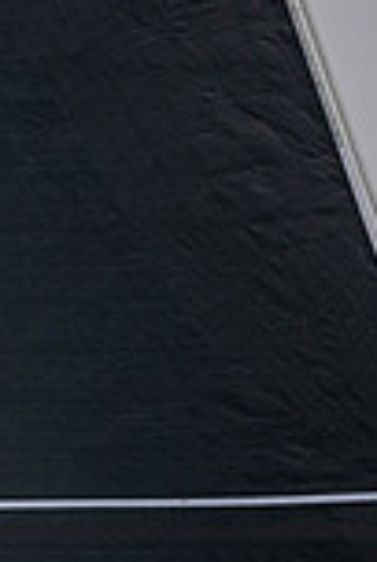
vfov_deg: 1.2
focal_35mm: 1652
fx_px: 25831
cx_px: -760
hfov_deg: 0.8
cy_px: 655
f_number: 5.6
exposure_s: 1/4000
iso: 400
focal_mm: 400
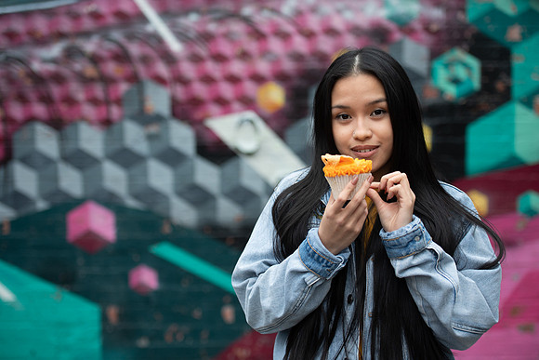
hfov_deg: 28.8
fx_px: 1048
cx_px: 270
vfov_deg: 19.5
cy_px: 180
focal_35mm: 70
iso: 250
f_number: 2.8
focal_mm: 70
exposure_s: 1/125
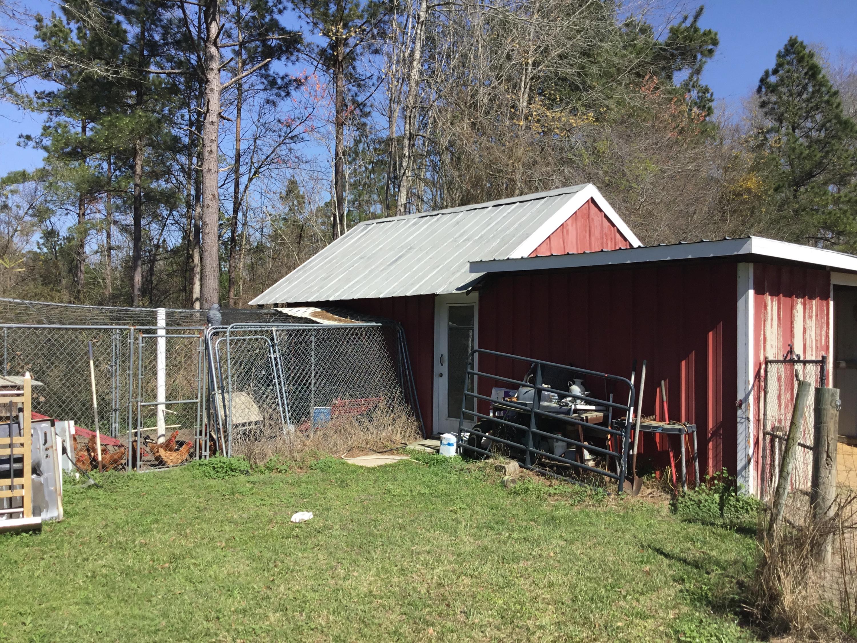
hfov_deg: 58.4
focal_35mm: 31
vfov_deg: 45.4
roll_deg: +0.1
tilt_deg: +0.3
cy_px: 322
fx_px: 767
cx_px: 428
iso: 25
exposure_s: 1/1217
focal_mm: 3.3
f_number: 2.4
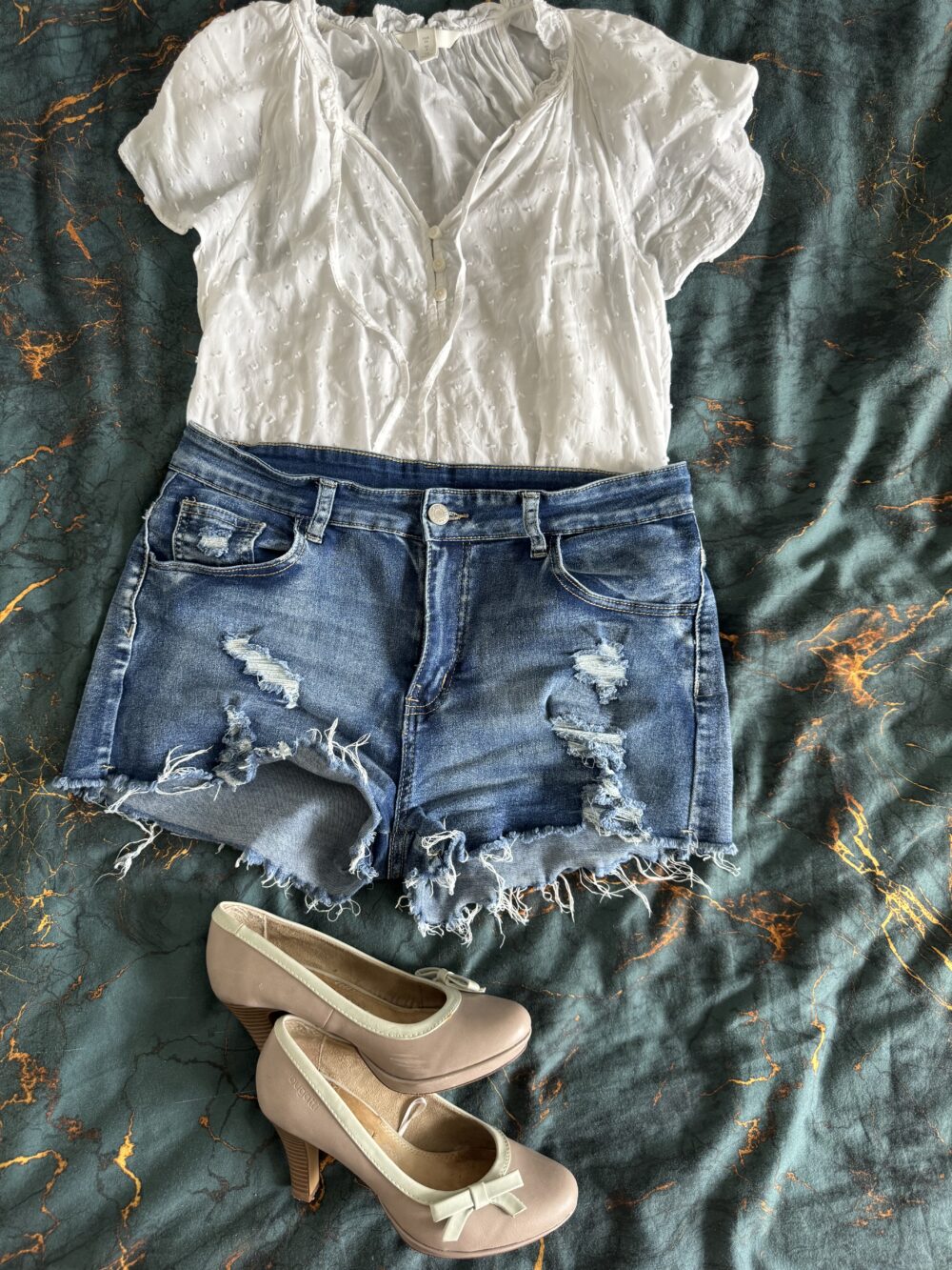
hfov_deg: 56.8
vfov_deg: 71.6
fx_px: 880
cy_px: 635
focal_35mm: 24
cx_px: 476
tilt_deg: -83.7
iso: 200
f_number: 1.78
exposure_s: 1/121
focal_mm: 6.76
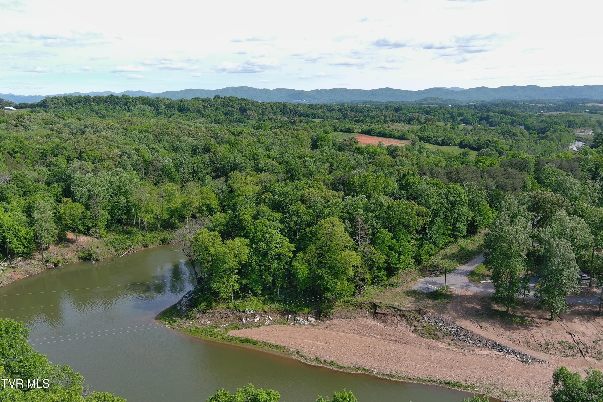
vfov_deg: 45.0
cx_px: 302
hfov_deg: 63.7
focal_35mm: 29
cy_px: 201
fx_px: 486
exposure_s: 1/800
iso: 100
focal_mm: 10.57
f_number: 2.8
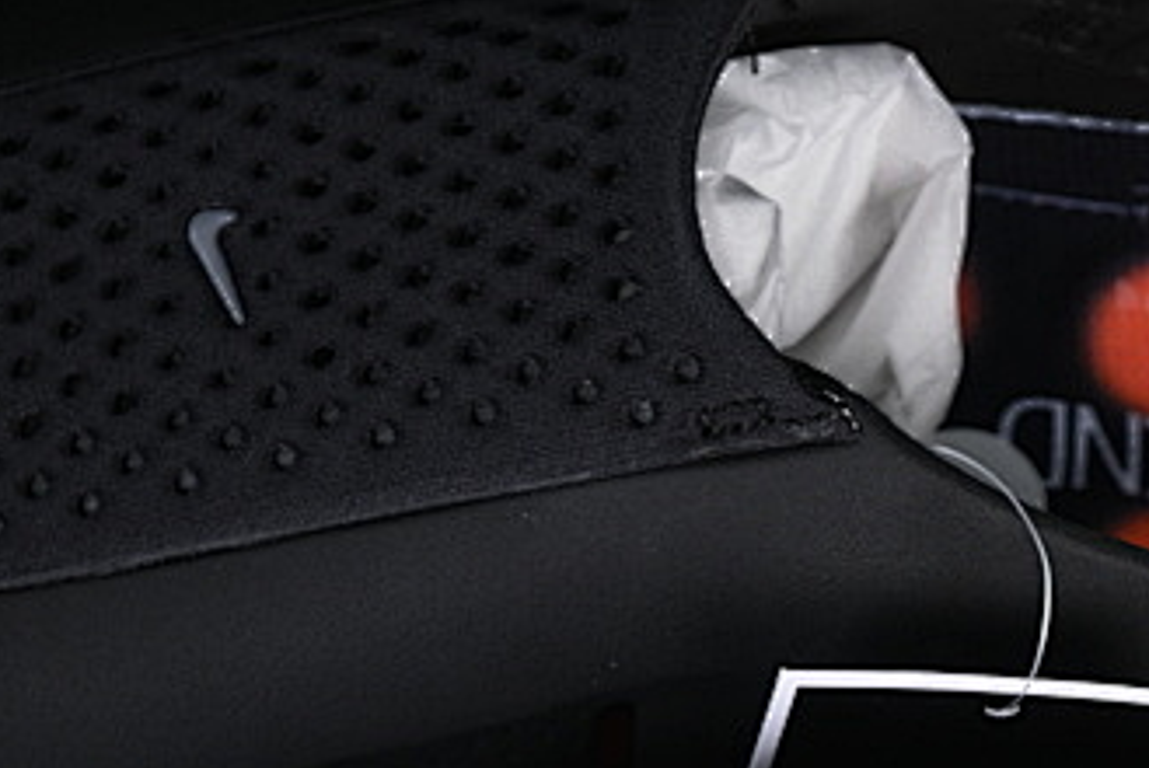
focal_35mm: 246
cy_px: 1026
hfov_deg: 8.4
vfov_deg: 5.6
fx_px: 7858
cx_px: 744
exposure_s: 1/60
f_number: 6.3
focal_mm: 50
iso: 160
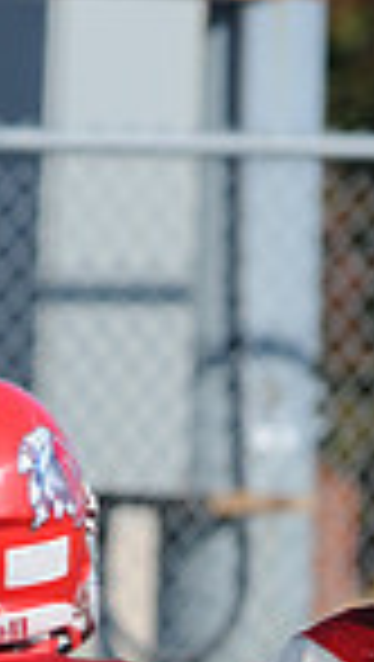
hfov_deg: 0.7
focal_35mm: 1859
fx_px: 32681
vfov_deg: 1.2
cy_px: 862
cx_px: 203
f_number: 9
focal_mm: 300
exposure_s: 1/500
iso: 200
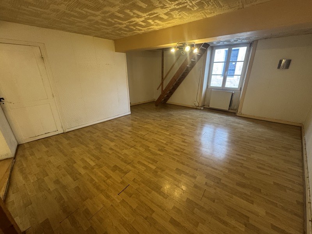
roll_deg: +0.8
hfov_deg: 102.1
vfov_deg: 85.7
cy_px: 117
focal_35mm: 14
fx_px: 126
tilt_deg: -20.2
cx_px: 156
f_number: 2.2
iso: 500
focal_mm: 2.22
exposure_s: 1/50
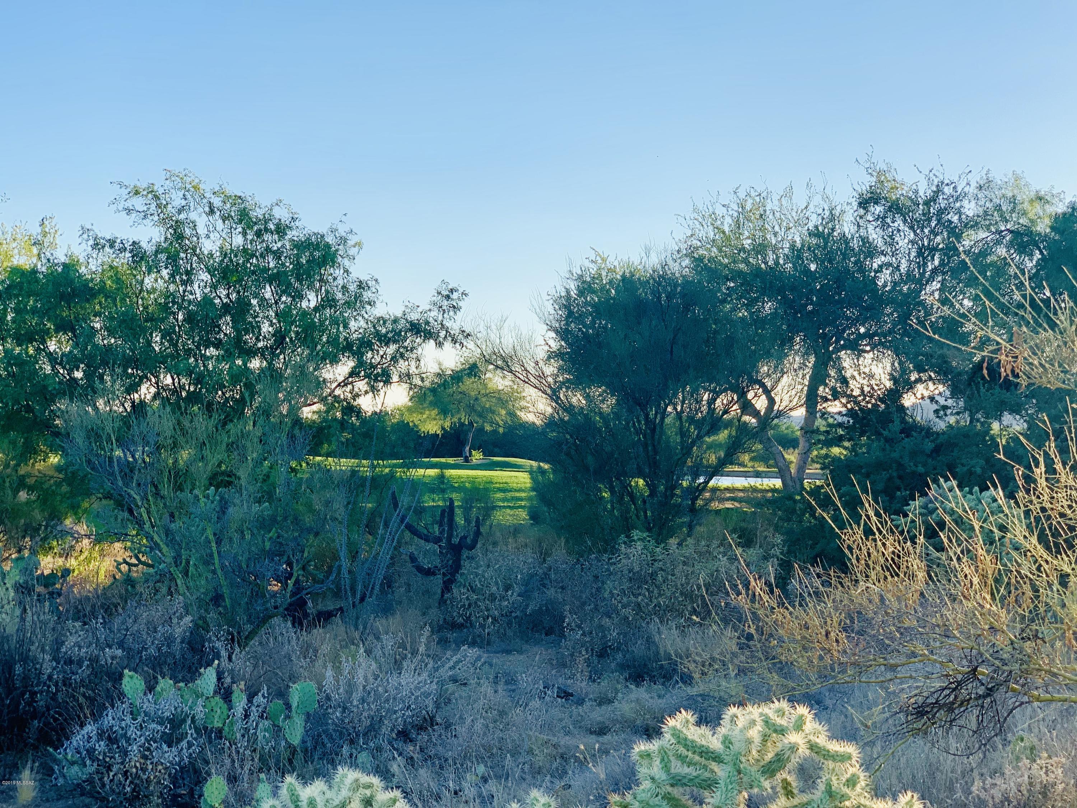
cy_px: 404
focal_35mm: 52
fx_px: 1618
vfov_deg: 28.0
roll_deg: -2.7
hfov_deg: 36.8
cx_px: 538
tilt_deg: +0.8
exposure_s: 1/685
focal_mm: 6
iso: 16
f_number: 2.4
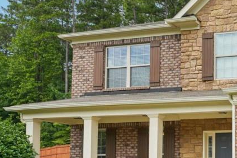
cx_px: 279
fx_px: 335
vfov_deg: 26.3
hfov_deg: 32.6
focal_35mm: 51
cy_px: 108
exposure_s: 1/160
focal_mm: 18
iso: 100
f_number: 8
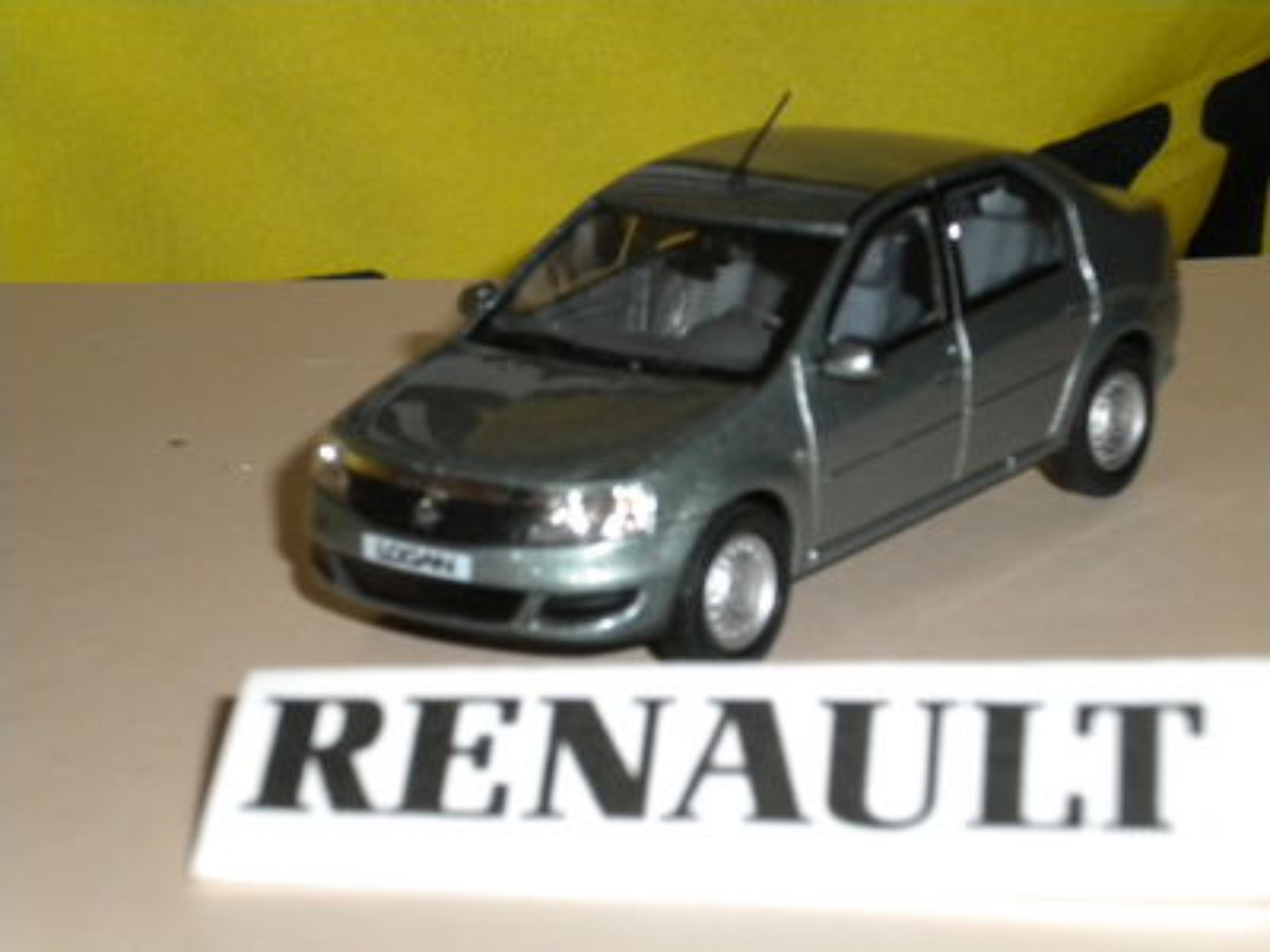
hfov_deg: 20.4
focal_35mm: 96
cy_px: 476
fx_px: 3522
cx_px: 635
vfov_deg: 15.4
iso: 400
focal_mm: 17.3
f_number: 5.7
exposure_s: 1/60
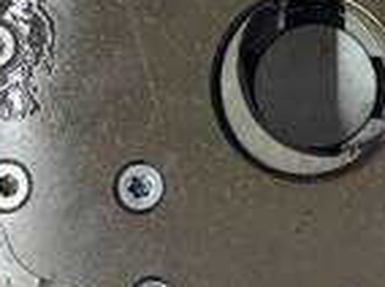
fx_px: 977
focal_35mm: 88
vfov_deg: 16.3
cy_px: -19
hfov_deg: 22.0
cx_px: 317
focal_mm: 5.96
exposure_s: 1/100
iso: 50
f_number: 1.6
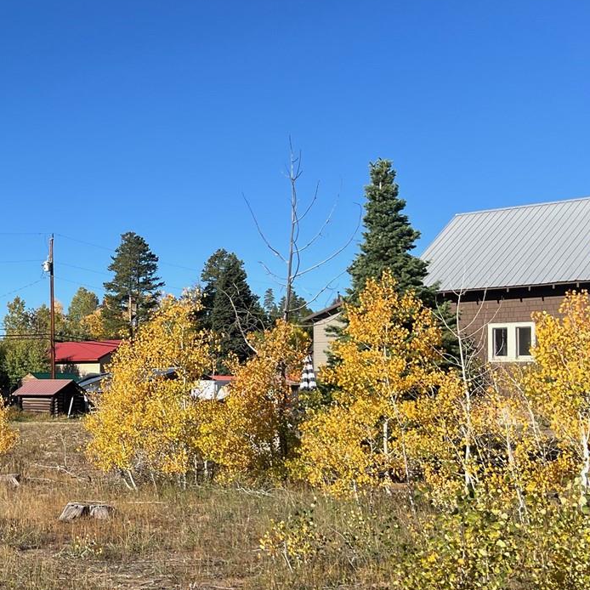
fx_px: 1022
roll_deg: +0.1
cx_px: -69
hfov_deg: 29.0
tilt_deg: +2.3
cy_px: 349
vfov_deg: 32.1
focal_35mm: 53
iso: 50
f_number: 1.5
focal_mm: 5.7
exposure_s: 1/3356
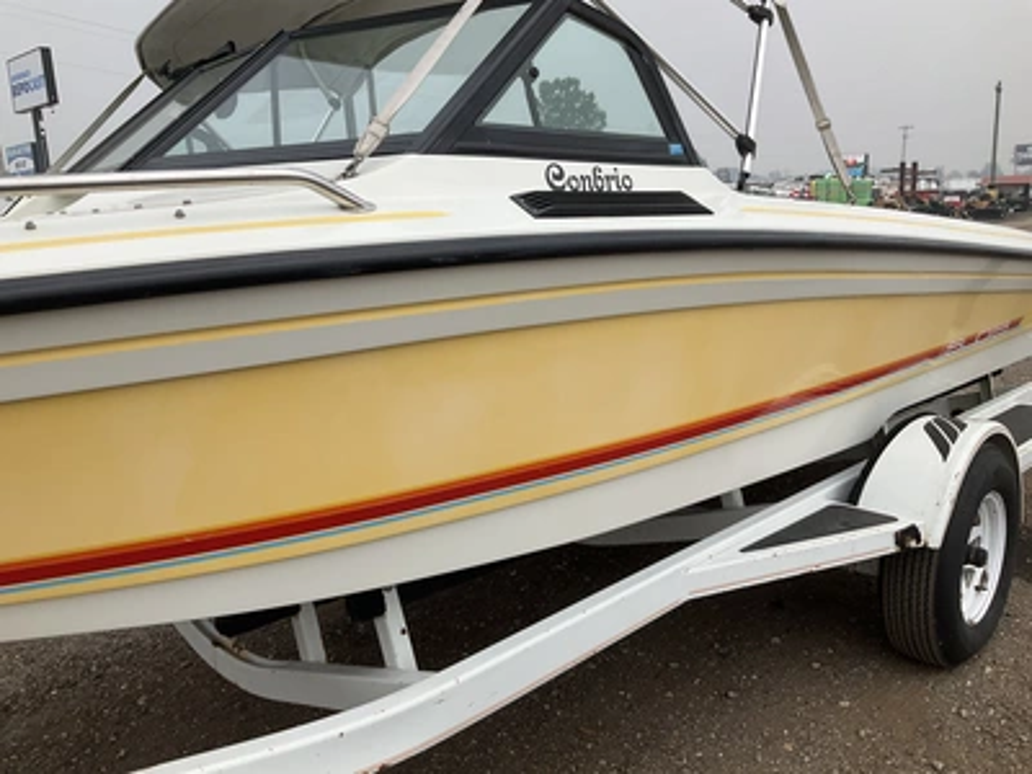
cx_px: 516
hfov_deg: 61.7
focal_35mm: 29
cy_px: 387
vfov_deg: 48.2
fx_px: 865
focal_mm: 3
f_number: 1.8
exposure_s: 1/1377
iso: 25
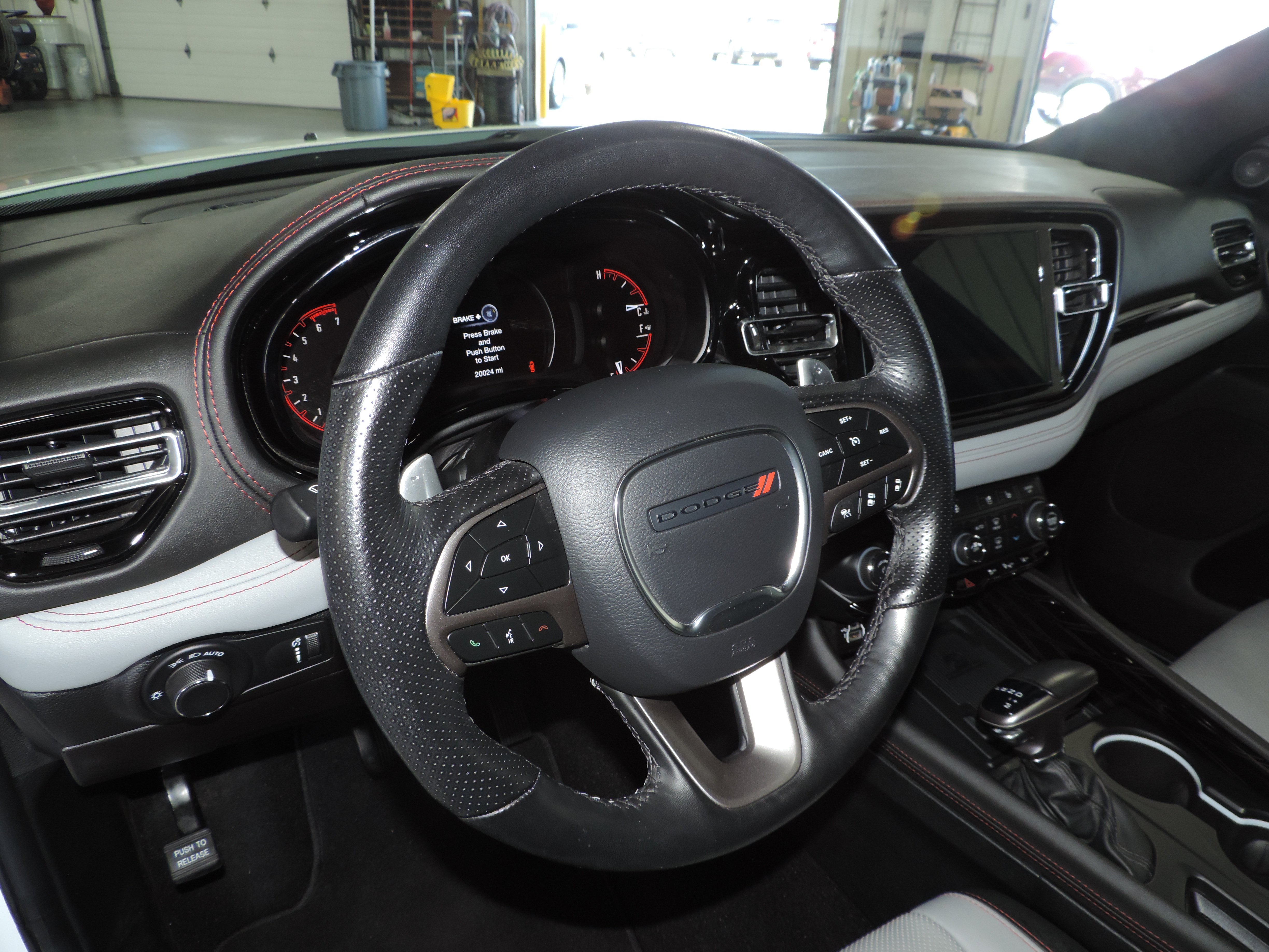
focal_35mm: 24
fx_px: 880
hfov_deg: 71.6
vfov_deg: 56.8
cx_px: 634
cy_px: 476
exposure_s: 1/30
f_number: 3
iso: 200
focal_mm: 4.3
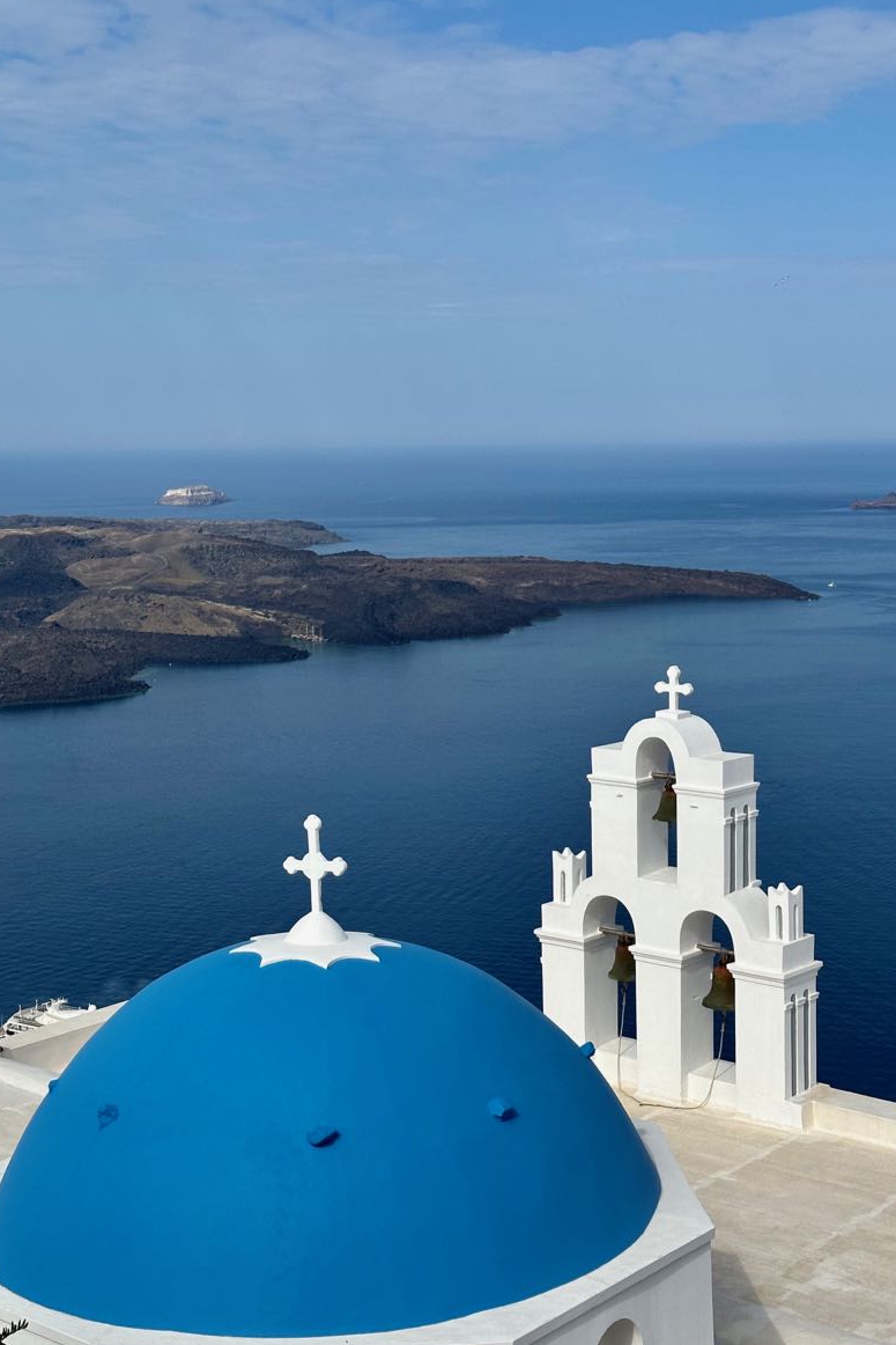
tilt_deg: -7.5
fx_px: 2053
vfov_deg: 36.2
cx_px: 504
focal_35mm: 55
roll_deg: +2.0
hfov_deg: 24.6
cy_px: 708
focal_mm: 6.86
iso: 64
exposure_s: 1/7634
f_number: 1.78
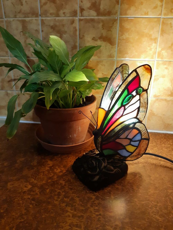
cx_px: 86
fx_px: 173
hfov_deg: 53.1
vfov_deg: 67.3
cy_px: 115
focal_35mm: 26
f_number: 1.7
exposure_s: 1/50
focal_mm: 3.92
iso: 160
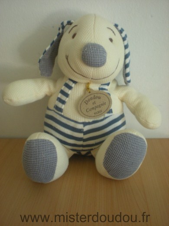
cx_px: 84
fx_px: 247
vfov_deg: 49.0
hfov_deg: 37.7
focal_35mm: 38
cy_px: 113
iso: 200
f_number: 3.1
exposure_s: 1/43
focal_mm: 6.3
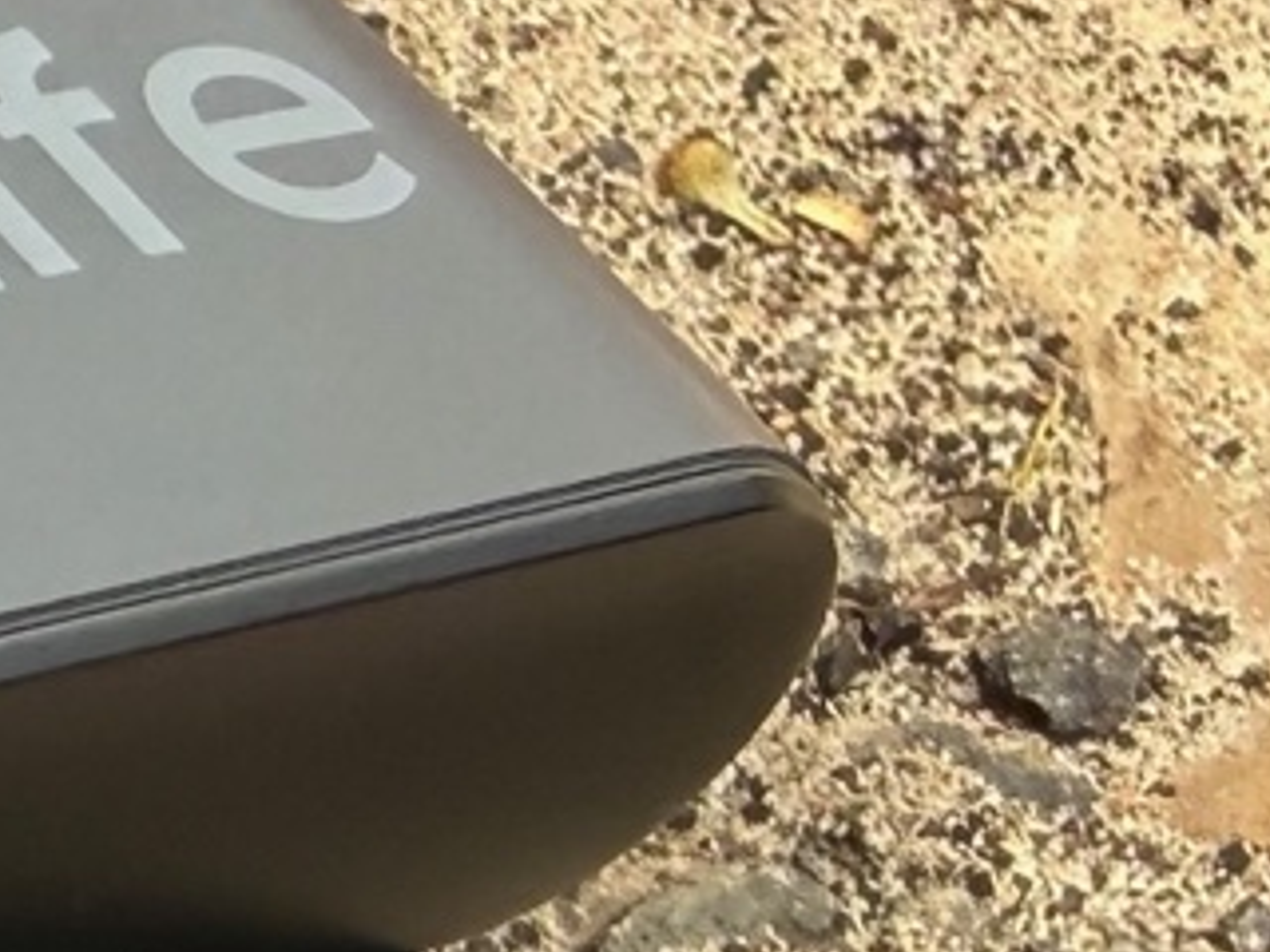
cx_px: -1818
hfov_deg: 11.0
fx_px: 5503
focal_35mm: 150
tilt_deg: -57.7
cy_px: 1920
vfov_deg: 9.3
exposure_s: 1/99
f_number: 2.2
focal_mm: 2.22
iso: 64
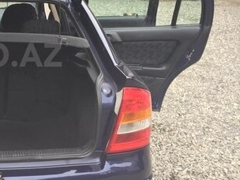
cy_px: 55
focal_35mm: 63
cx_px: -19
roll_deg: -0.2
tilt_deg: -16.1
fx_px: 437
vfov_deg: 23.1
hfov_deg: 28.2
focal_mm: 4.15
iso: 50
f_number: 2.2
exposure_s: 1/100
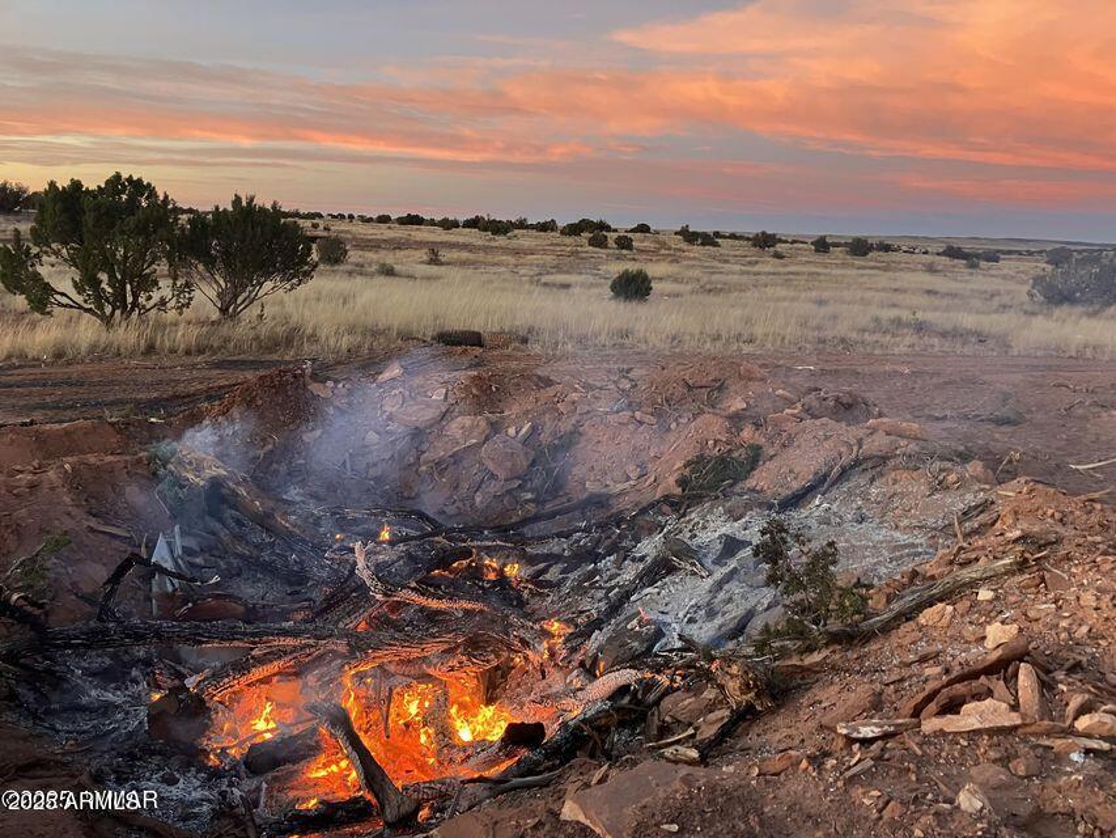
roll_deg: -1.4
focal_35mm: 28
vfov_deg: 49.8
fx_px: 903
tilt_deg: -11.7
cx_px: 558
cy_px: 419
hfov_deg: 63.4
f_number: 1.8
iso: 125
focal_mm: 3.99
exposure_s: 1/60
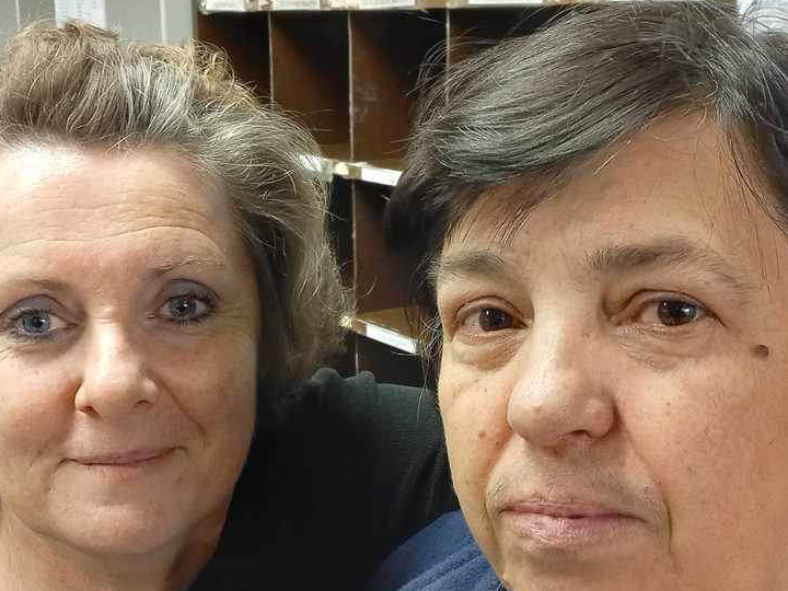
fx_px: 1229
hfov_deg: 35.5
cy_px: 374
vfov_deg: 26.9
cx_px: 373
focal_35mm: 54
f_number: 1.8
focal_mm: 4
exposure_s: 1/25
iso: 250
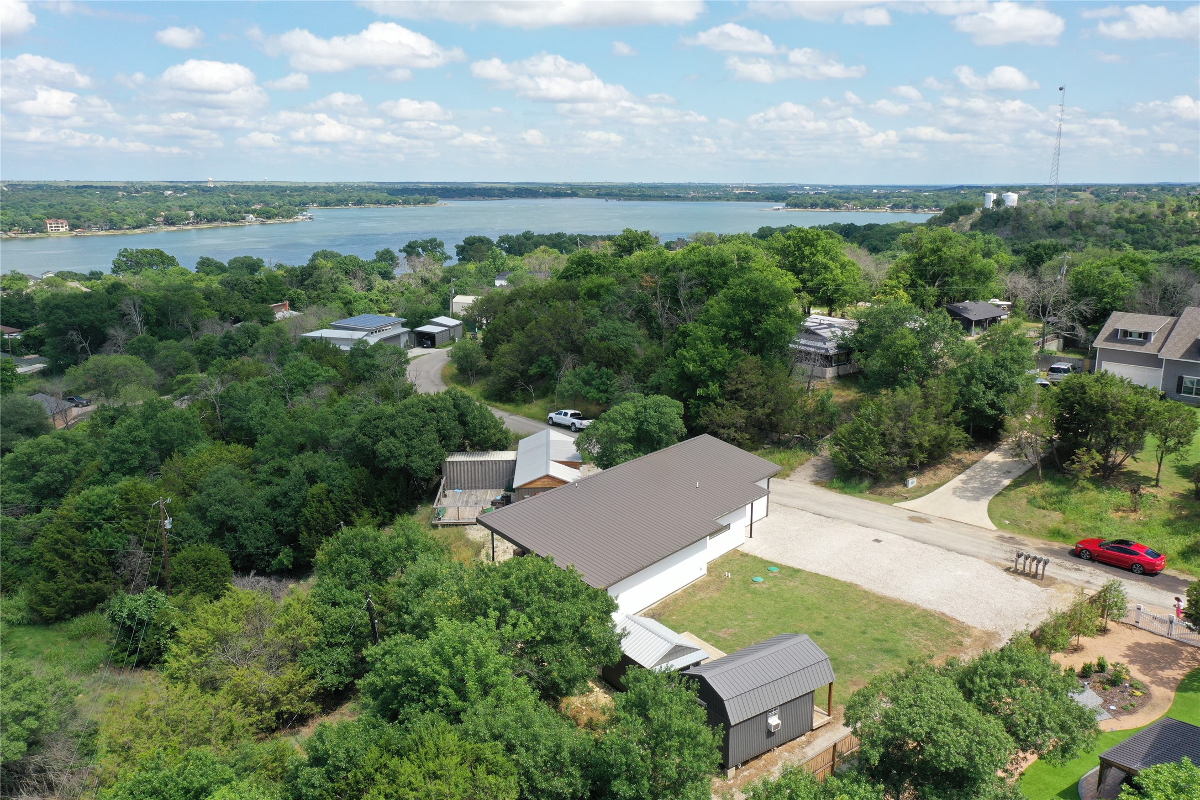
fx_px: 933
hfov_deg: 65.5
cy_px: 400
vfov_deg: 46.4
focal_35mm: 28
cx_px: 600
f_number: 5.6
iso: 100
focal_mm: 10.26
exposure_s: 1/400
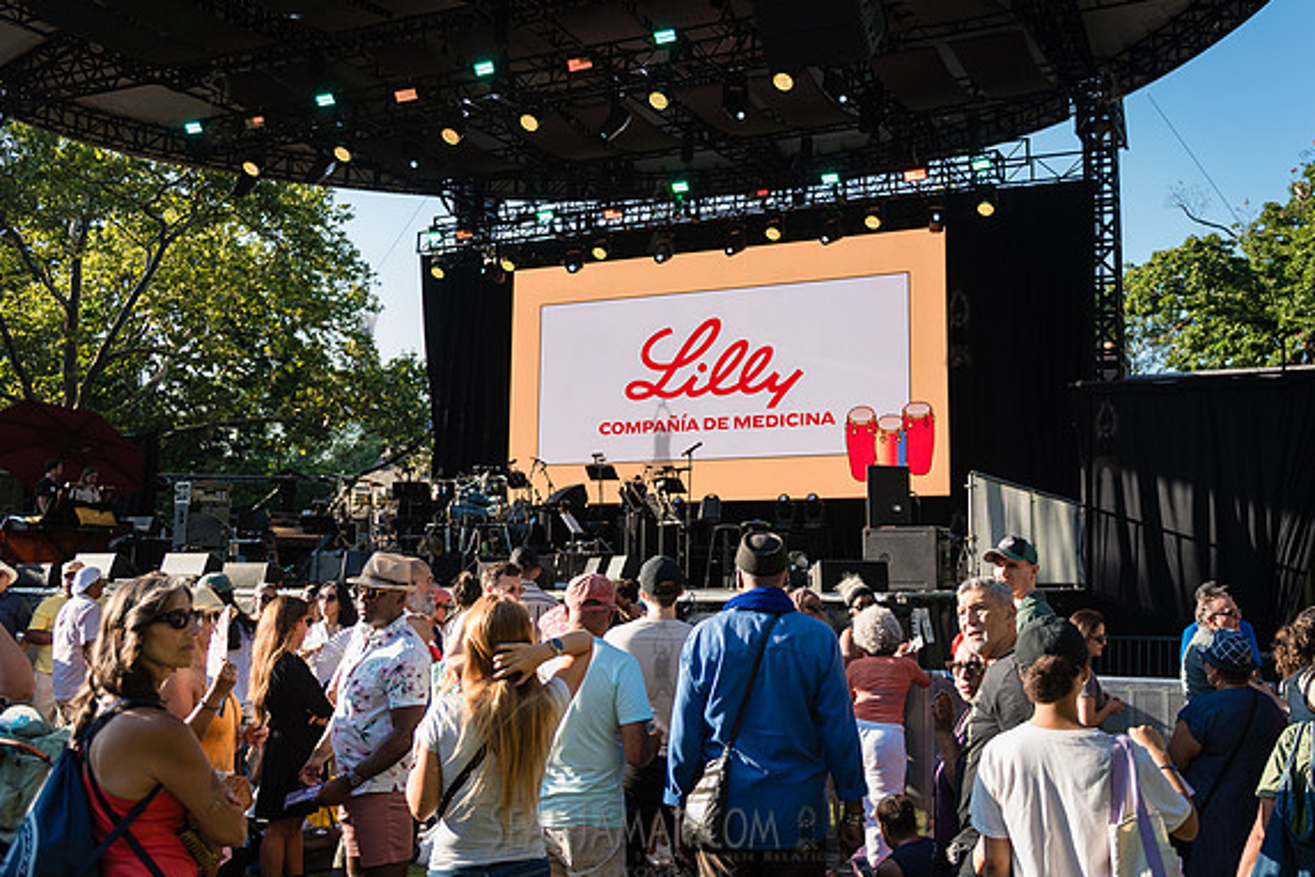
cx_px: 771
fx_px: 1351
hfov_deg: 51.6
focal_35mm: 37
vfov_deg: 35.9
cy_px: 393
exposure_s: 1/2500
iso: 500
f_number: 2.8
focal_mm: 29
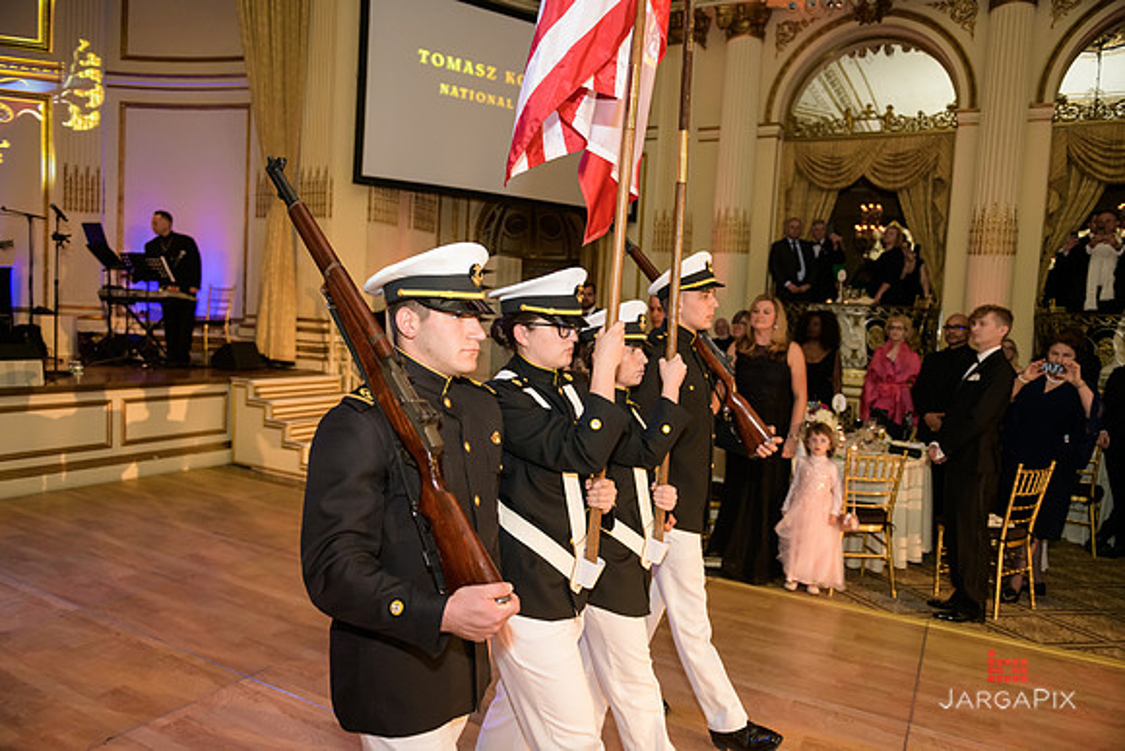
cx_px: 562
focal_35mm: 24
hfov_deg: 73.7
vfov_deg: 53.2
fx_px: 750
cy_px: 376
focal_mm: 24
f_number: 3.2
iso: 1600
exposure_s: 1/125
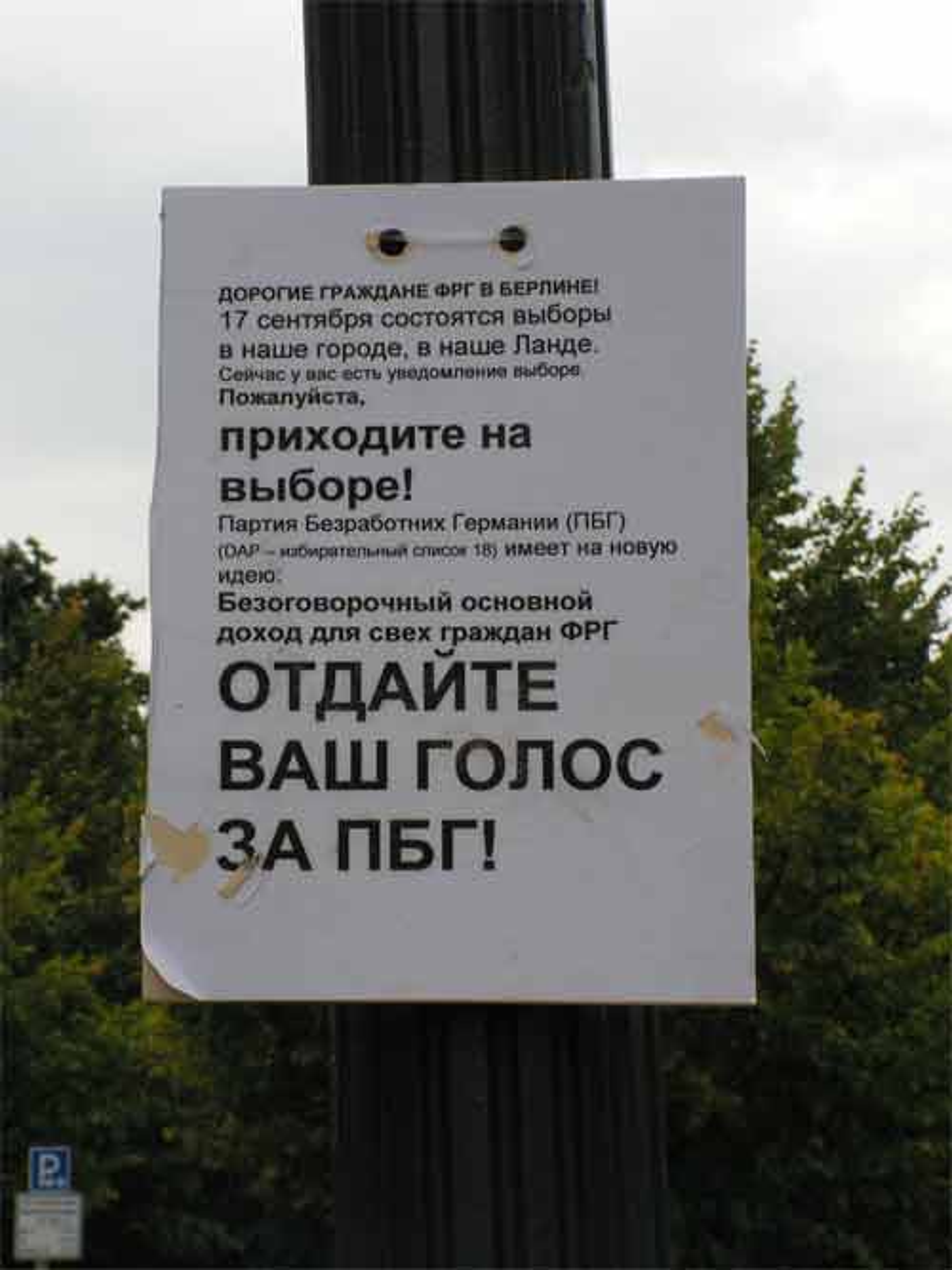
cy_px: 635
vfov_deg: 19.1
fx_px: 3778
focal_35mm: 103
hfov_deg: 14.4
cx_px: 476
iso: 64
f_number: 8
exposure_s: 1/100
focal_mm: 17.3
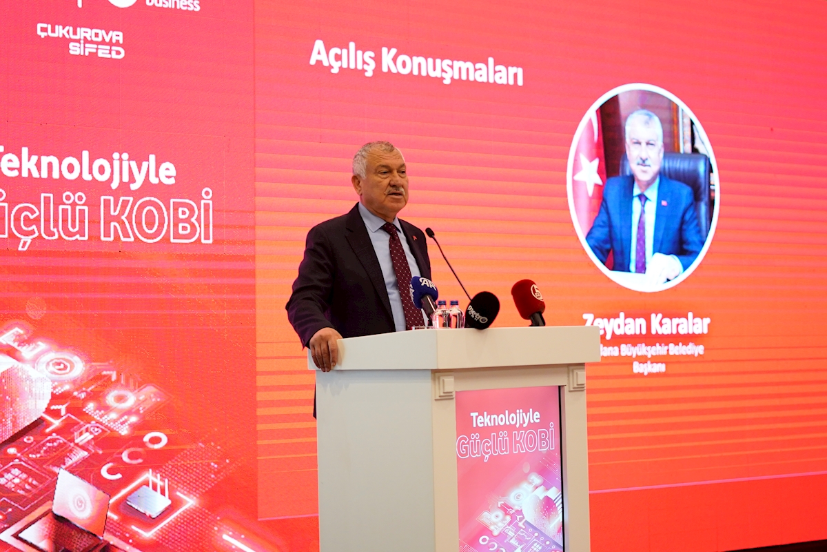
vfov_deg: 18.2
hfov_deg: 27.0
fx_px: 1723
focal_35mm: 75
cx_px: 414
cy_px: 276
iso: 1600
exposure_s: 1/200
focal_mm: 50
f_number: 1.8
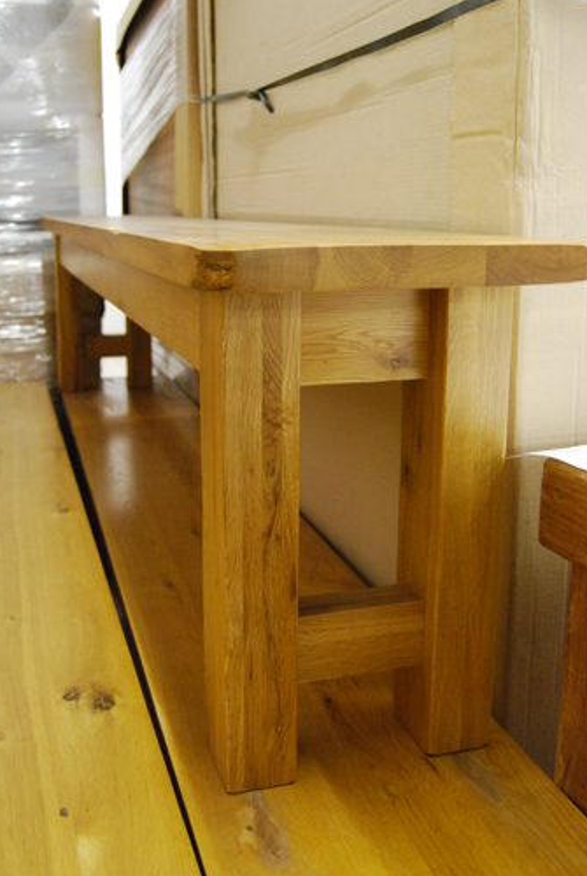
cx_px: 247
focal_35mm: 36
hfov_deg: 36.9
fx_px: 877
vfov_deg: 52.7
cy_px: 354
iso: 1600
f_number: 3.8
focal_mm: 20
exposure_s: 1/30
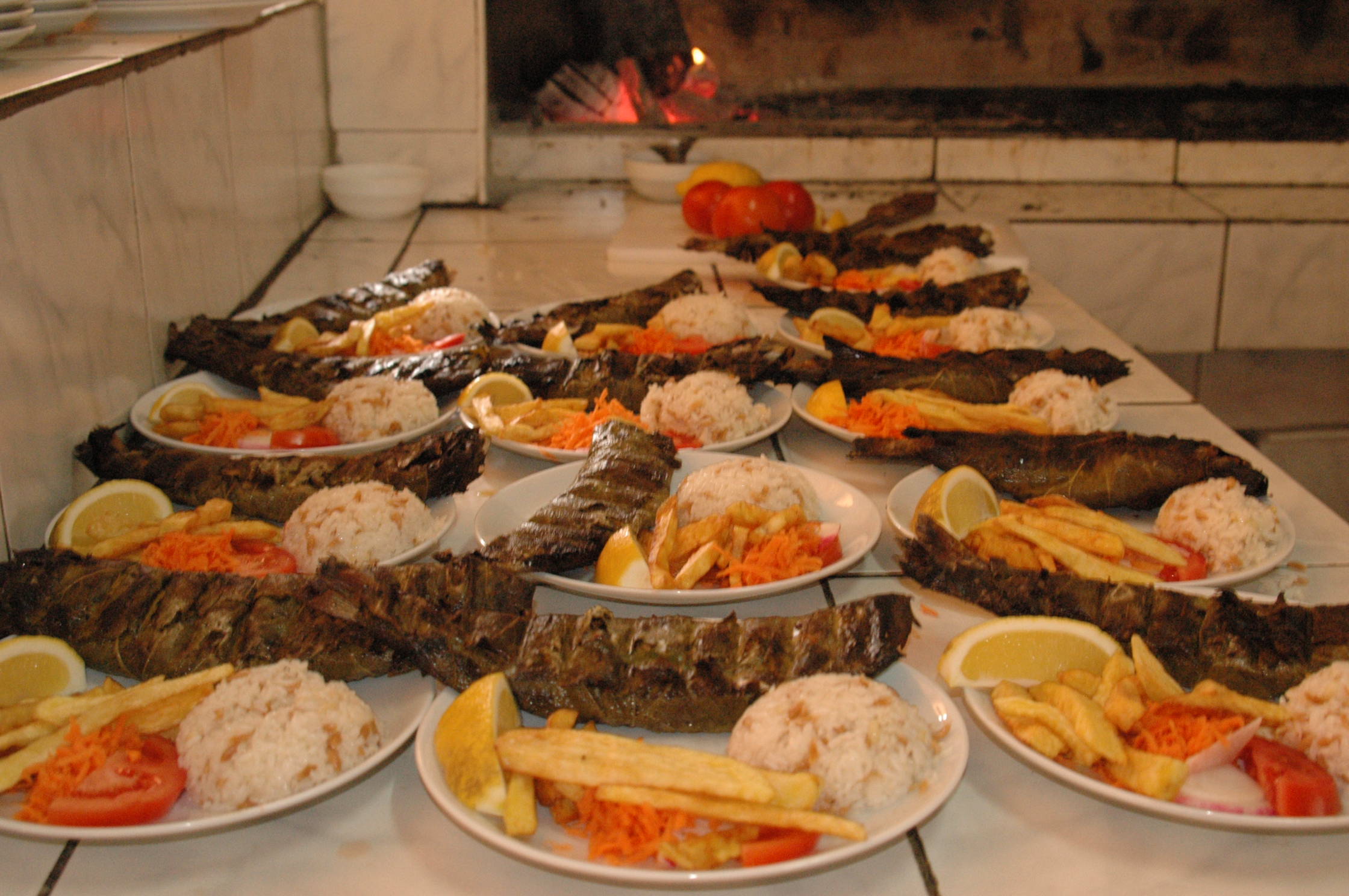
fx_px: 1572
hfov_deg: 46.4
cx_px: 674
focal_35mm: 42
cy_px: 448
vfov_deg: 31.8
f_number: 4.8
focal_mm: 28
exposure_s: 1/60
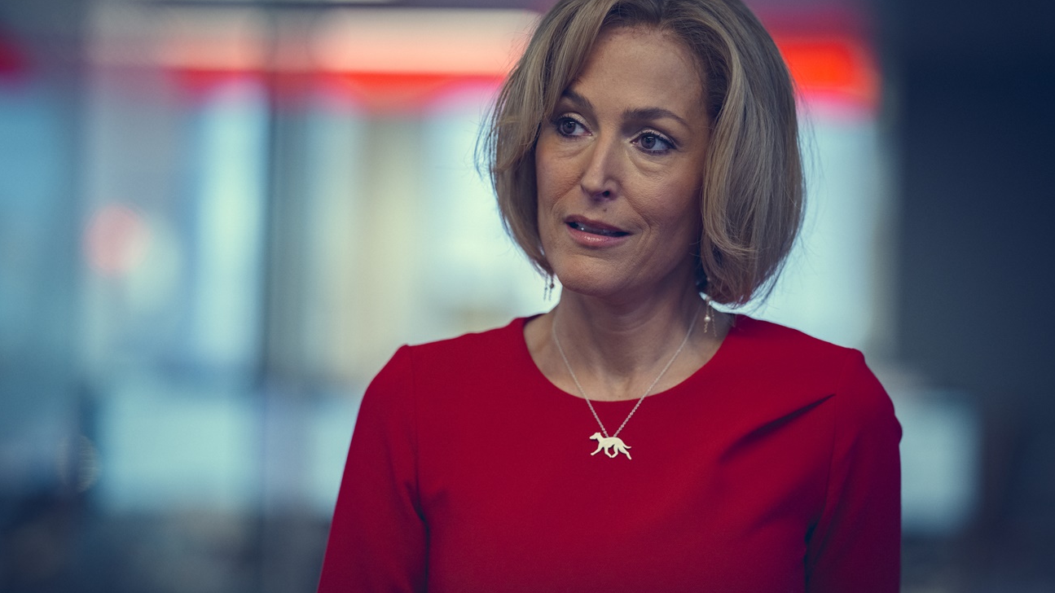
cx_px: 528
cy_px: 308
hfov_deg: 15.1
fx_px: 3972
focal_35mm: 142
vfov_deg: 8.5
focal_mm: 135
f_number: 2.2
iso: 800
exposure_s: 1/500
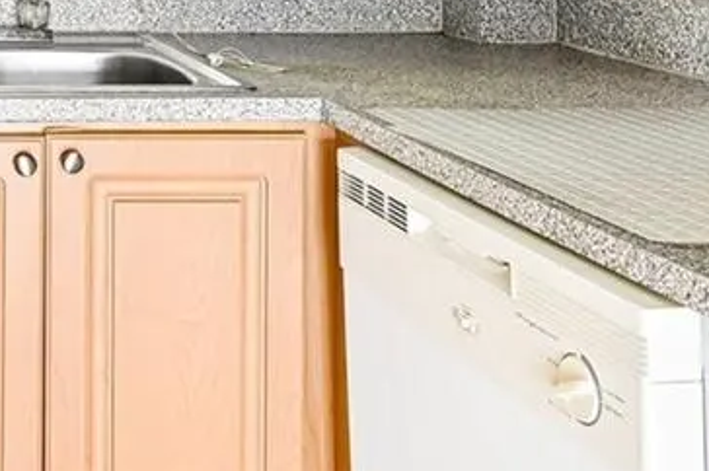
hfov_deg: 26.1
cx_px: -210
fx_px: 1299
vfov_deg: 19.2
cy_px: -125
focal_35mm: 66
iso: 400
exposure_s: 1/2.5
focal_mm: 15
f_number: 8
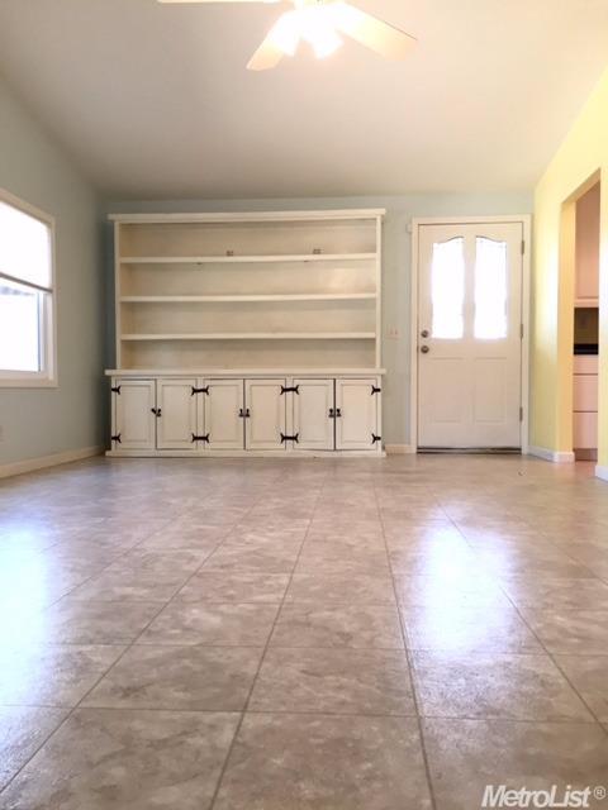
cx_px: 304
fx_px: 679
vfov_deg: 61.7
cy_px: 405
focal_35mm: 29
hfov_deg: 48.2
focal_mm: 4.15
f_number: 2.2
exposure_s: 1/30
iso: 32
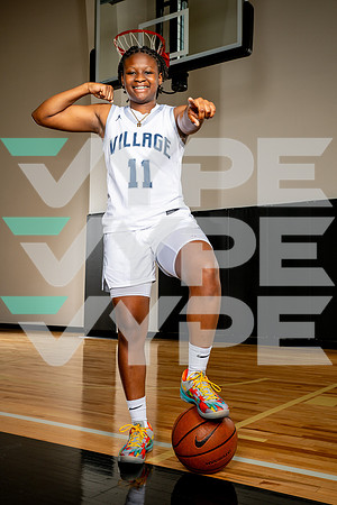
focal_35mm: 40
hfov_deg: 33.4
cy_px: 252
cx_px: 168
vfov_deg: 48.5
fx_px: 562
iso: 250
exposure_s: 1/500
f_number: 8
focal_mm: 40
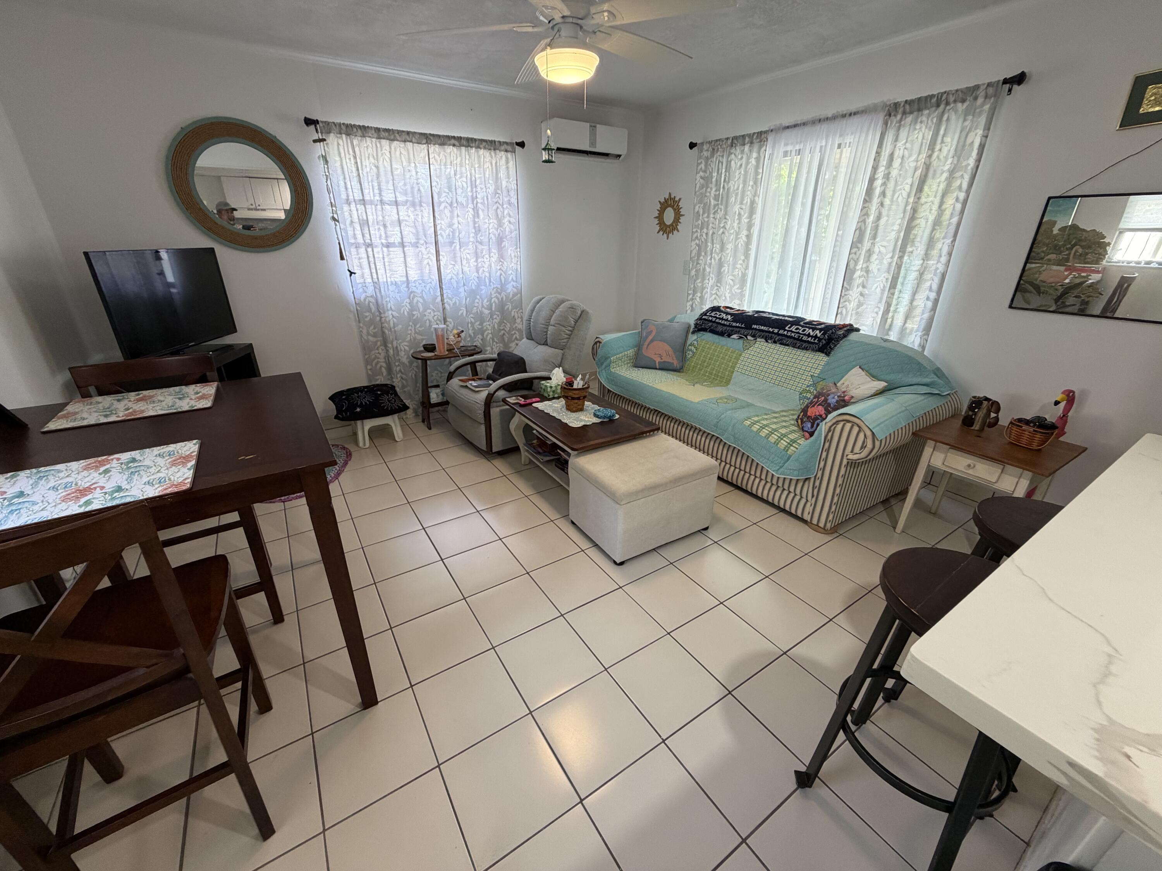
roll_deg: +0.0
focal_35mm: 14
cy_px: 436
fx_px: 470
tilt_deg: -22.7
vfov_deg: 85.7
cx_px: 581
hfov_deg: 102.1
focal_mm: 2.22
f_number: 2.2
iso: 200
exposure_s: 1/60
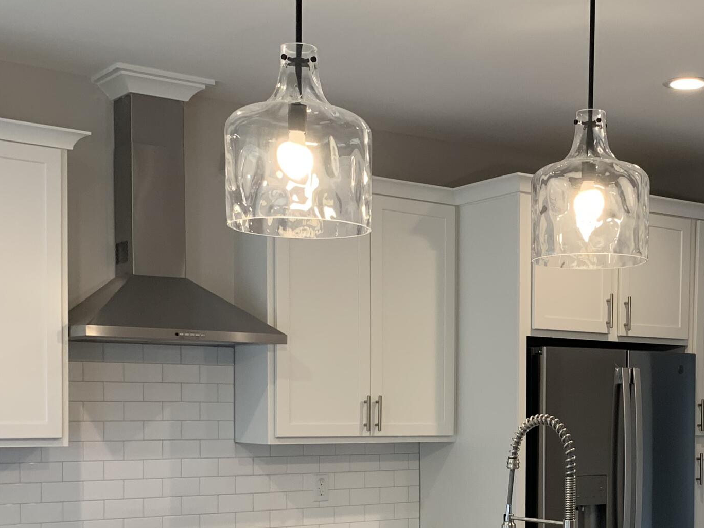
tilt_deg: -2.7
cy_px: 466
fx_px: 1159
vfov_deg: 25.0
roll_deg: -0.7
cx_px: 548
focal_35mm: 57
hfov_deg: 33.0
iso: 80
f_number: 1.8
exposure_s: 1/60
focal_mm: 4.25
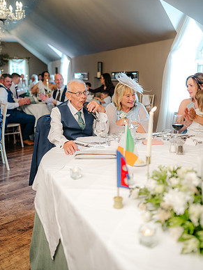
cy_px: 114
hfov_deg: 36.8
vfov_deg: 47.7
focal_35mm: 39
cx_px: 99
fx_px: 305
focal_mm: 35
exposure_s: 1/200
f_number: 1.8
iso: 1000
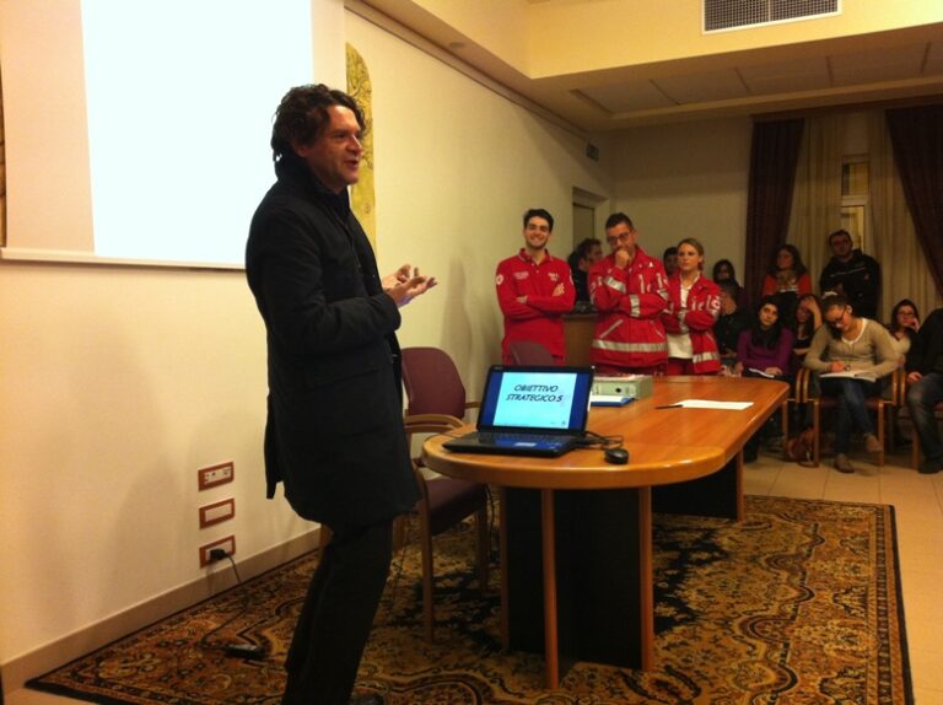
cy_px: 352
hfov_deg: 52.7
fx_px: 952
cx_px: 472
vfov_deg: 40.6
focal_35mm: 35
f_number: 2.8
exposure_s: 1/15
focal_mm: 3.85
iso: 200
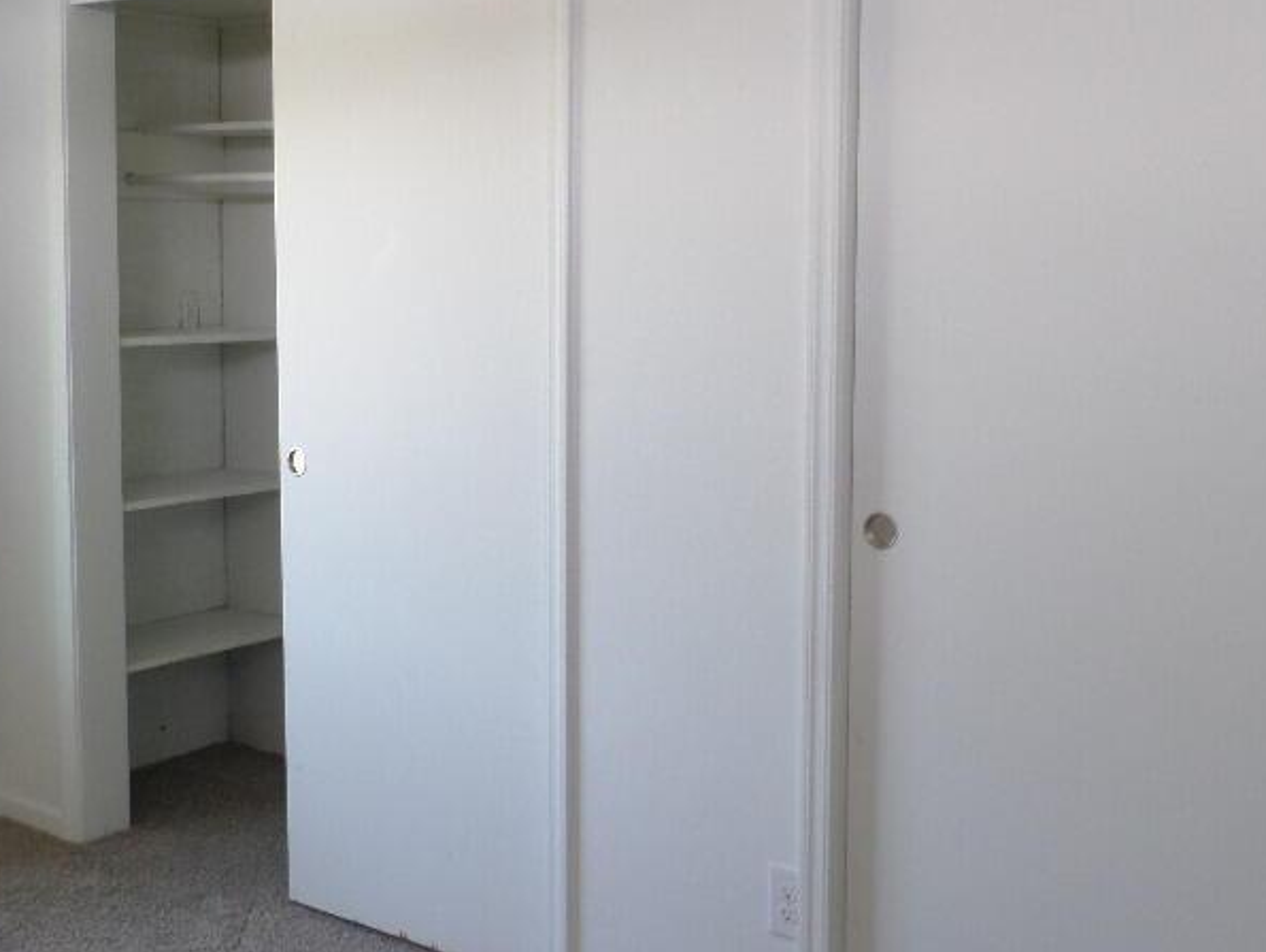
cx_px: 649
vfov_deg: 33.5
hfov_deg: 43.8
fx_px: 1574
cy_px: 375
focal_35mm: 43
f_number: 2.5
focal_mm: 4.5
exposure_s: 1/30
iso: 100
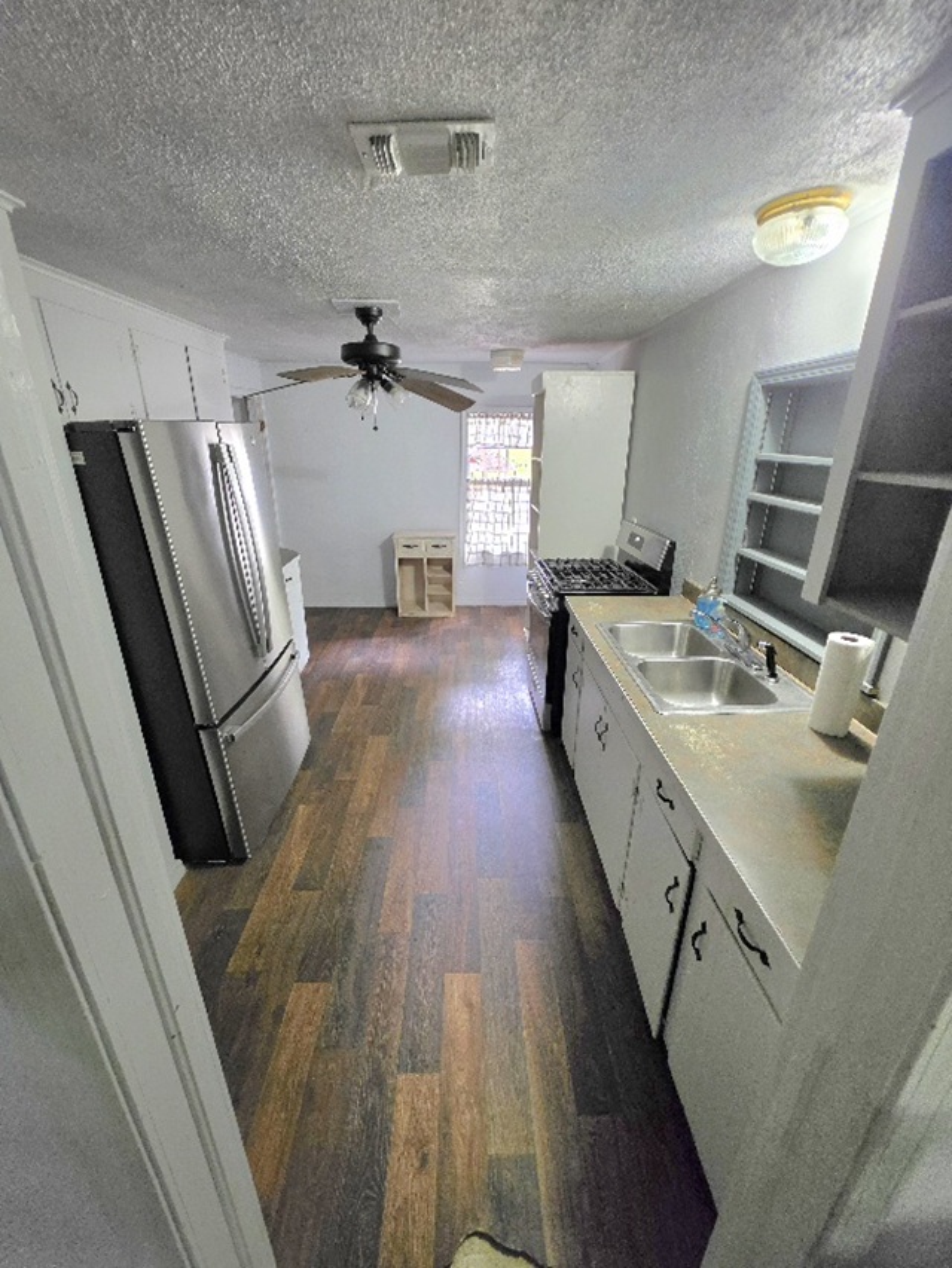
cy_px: 634
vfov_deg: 106.2
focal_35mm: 13
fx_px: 477
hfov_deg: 89.9
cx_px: 476
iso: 800
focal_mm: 2.2
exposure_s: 1/60.2
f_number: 1.9
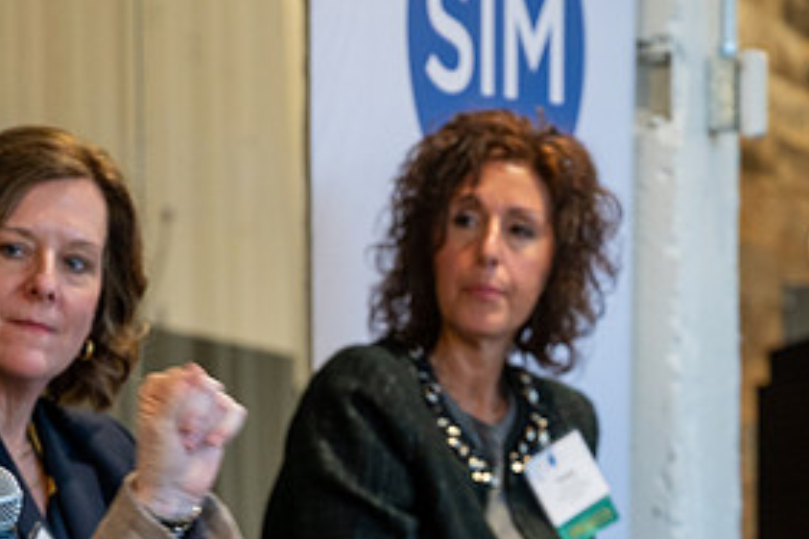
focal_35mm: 162
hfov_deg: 12.7
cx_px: 218
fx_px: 3638
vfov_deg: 8.4
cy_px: 520
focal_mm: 70
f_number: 4
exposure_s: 1/50
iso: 1600
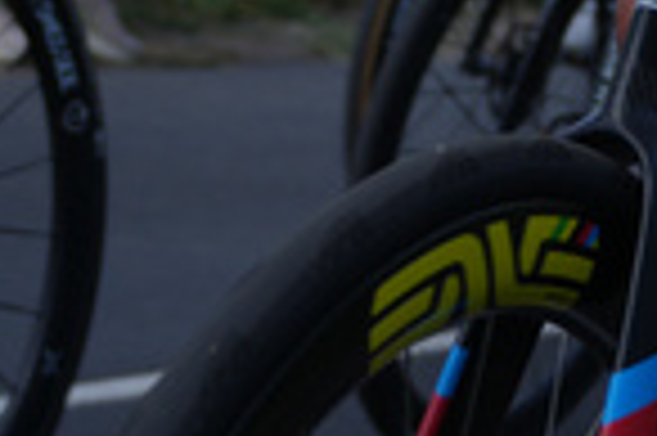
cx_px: 1152
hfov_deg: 9.4
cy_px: -391
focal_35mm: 210
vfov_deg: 6.4
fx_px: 3828
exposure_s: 1/2500
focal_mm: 30
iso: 100
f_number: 2.8
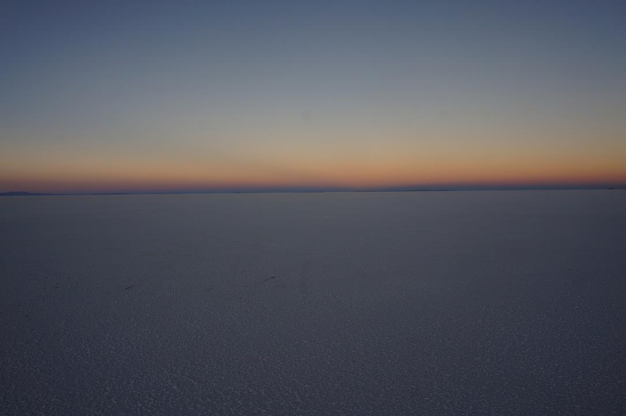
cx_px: 313
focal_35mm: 24
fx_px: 417
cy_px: 208
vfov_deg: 53.0
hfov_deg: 73.8
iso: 200
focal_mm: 16
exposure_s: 1/60
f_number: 10
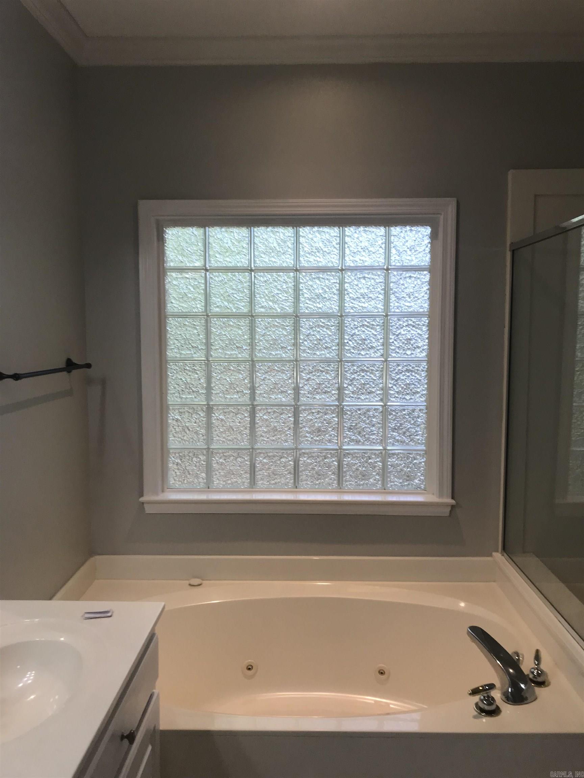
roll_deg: -0.1
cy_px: 389
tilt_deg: -2.8
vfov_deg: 63.4
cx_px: 292
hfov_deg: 49.7
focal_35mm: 28
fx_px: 630
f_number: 1.8
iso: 40
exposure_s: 1/120
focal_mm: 3.99
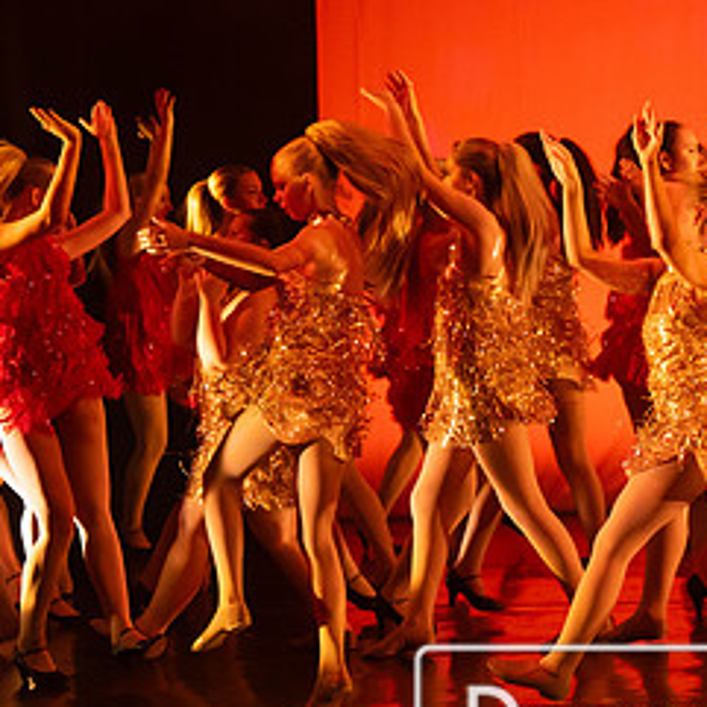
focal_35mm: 205
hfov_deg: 8.5
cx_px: 710
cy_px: 327
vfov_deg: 8.5
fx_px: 4737
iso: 4000
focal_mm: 98
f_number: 4.5
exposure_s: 1/500
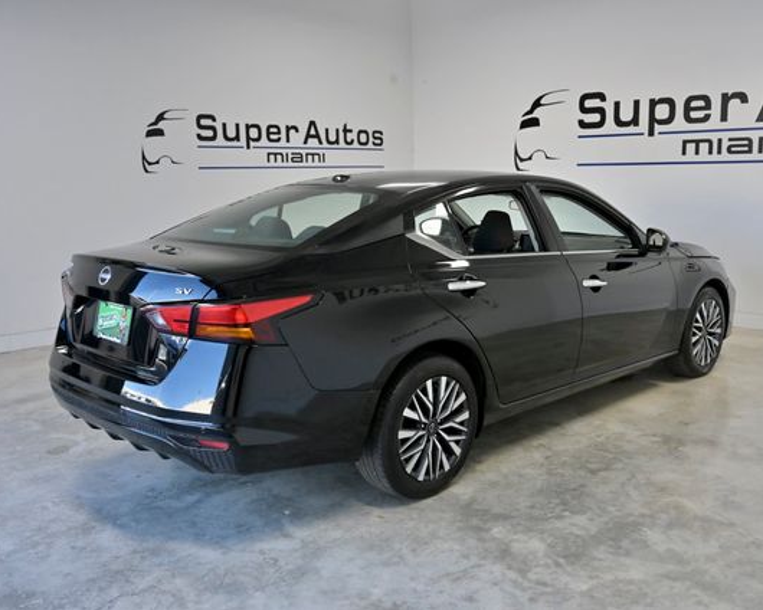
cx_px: 430
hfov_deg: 52.7
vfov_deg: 43.4
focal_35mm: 34
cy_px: 304
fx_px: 768
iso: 2500
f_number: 4.5
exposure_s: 1/1600
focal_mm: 30
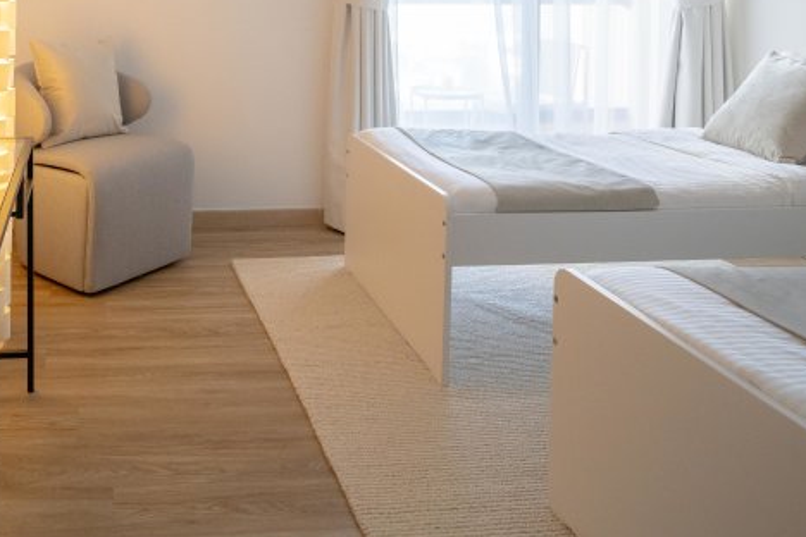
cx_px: 167
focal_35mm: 35
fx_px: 784
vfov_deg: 33.4
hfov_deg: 51.2
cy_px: -42
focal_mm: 16
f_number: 5
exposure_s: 1/80
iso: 1600
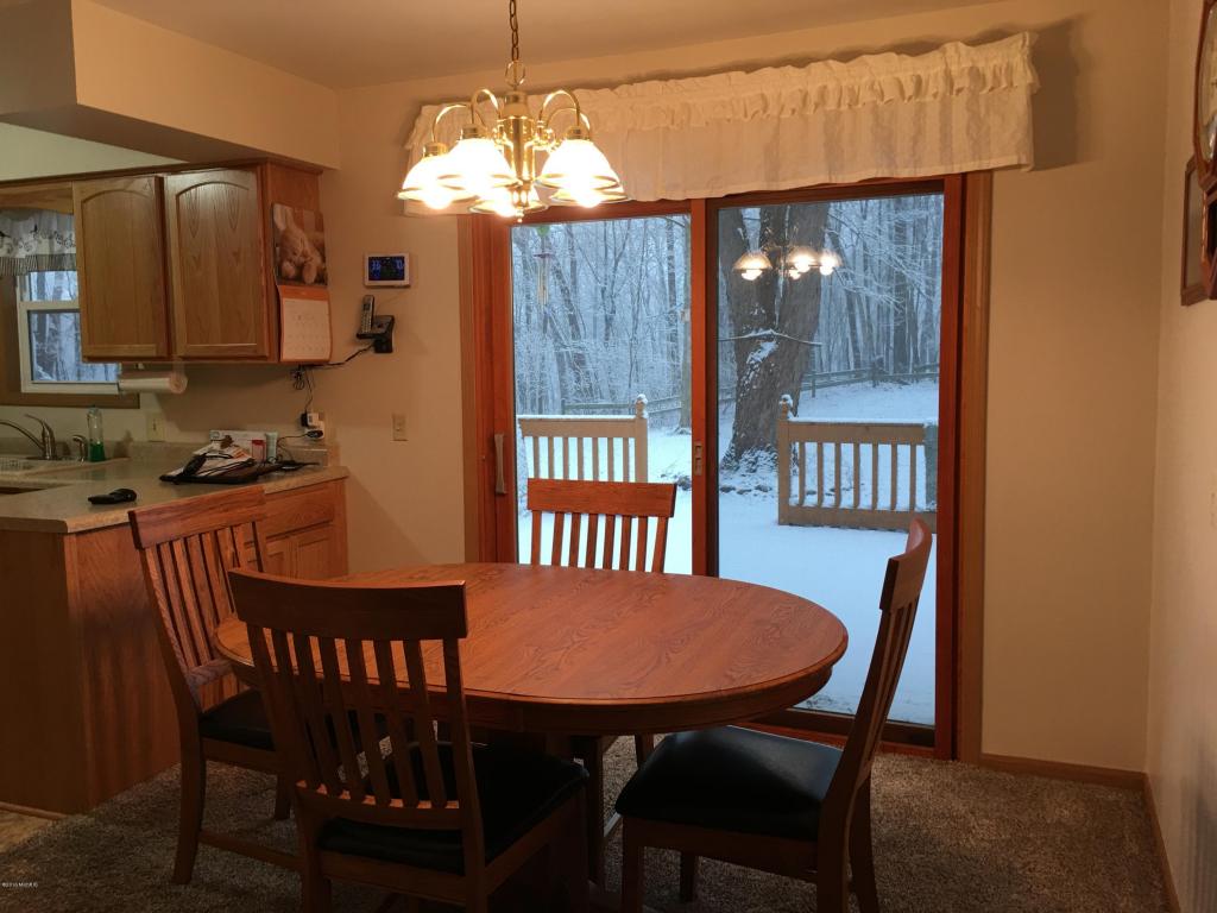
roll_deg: +0.5
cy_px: 456
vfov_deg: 48.2
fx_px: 1020
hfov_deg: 61.7
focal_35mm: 29
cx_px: 608
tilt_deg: -5.0
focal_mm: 4.15
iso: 25
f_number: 2.2
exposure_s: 1/15
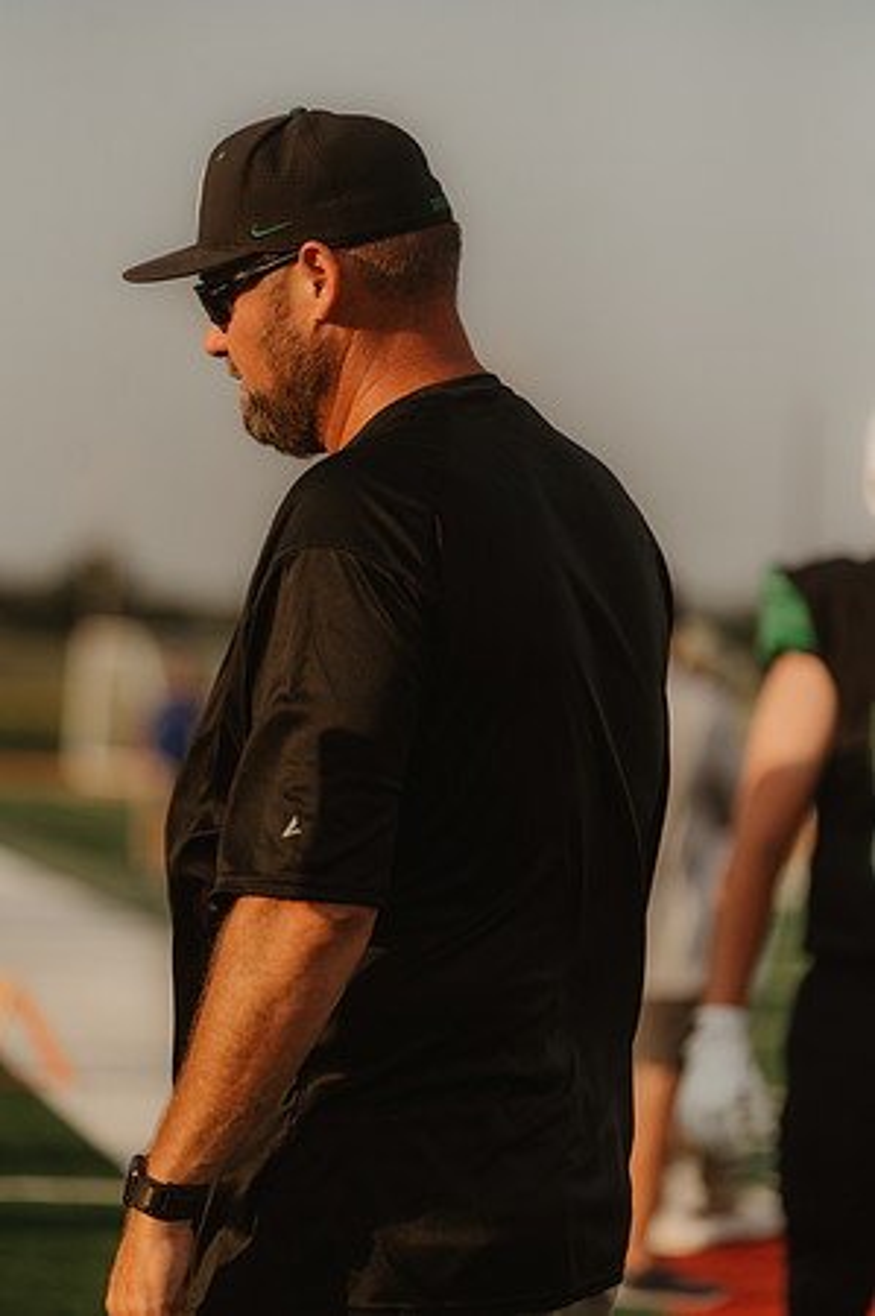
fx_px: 5481
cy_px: 658
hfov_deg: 9.1
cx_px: 438
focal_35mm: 150
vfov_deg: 13.7
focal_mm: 150
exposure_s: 1/8000
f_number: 2.8
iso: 1000
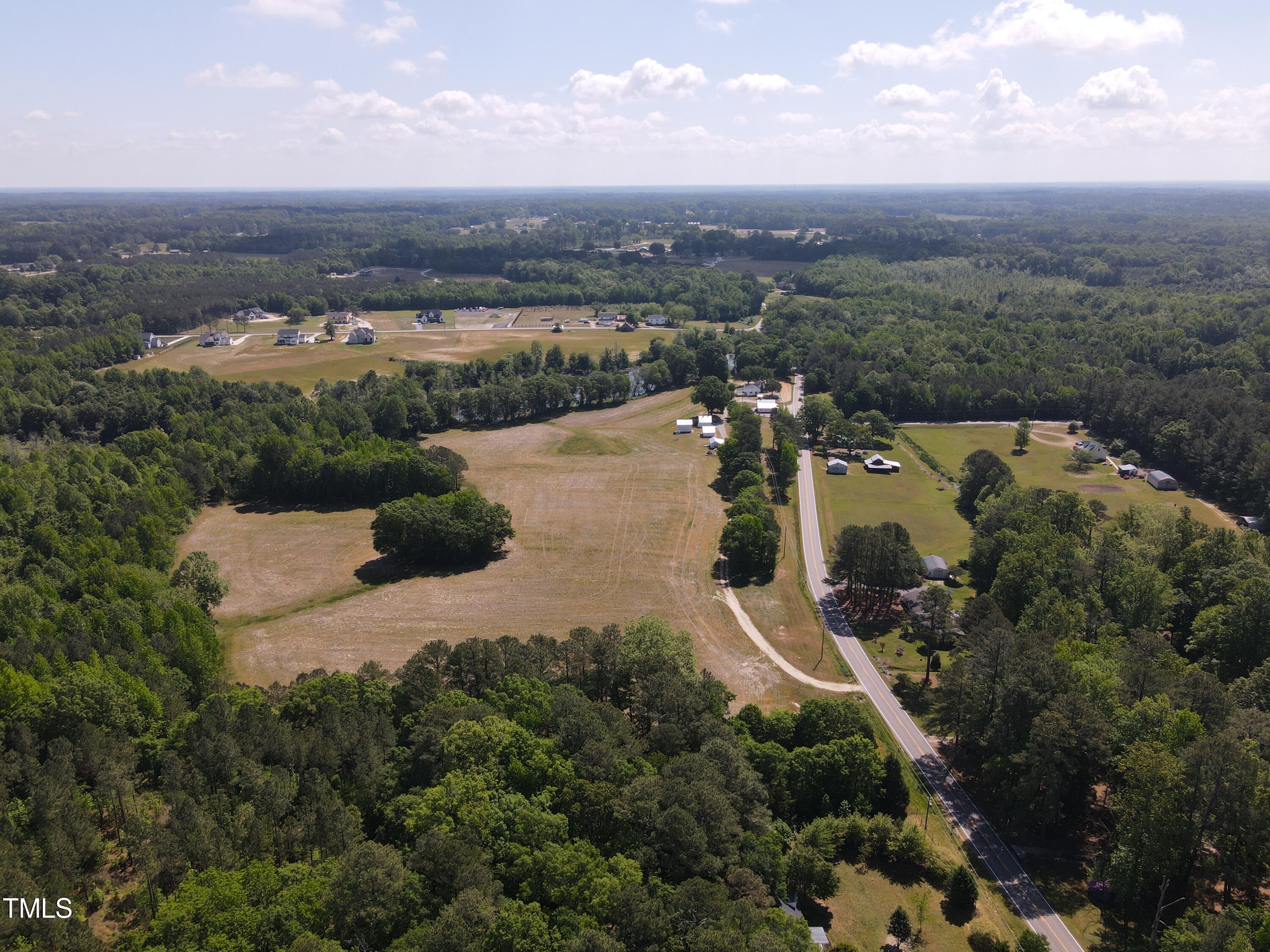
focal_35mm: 24
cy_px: 476
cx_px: 635
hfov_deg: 71.6
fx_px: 881
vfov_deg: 56.8
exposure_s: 1/15
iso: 100
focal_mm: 4.5
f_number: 2.8
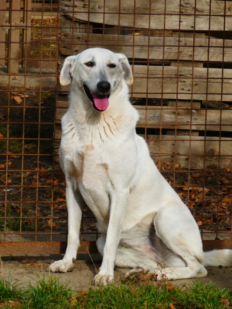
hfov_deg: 5.6
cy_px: 154
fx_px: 2368
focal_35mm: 265
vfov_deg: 7.5
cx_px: 116
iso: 320
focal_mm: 47.5
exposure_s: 1/1300
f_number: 5.6
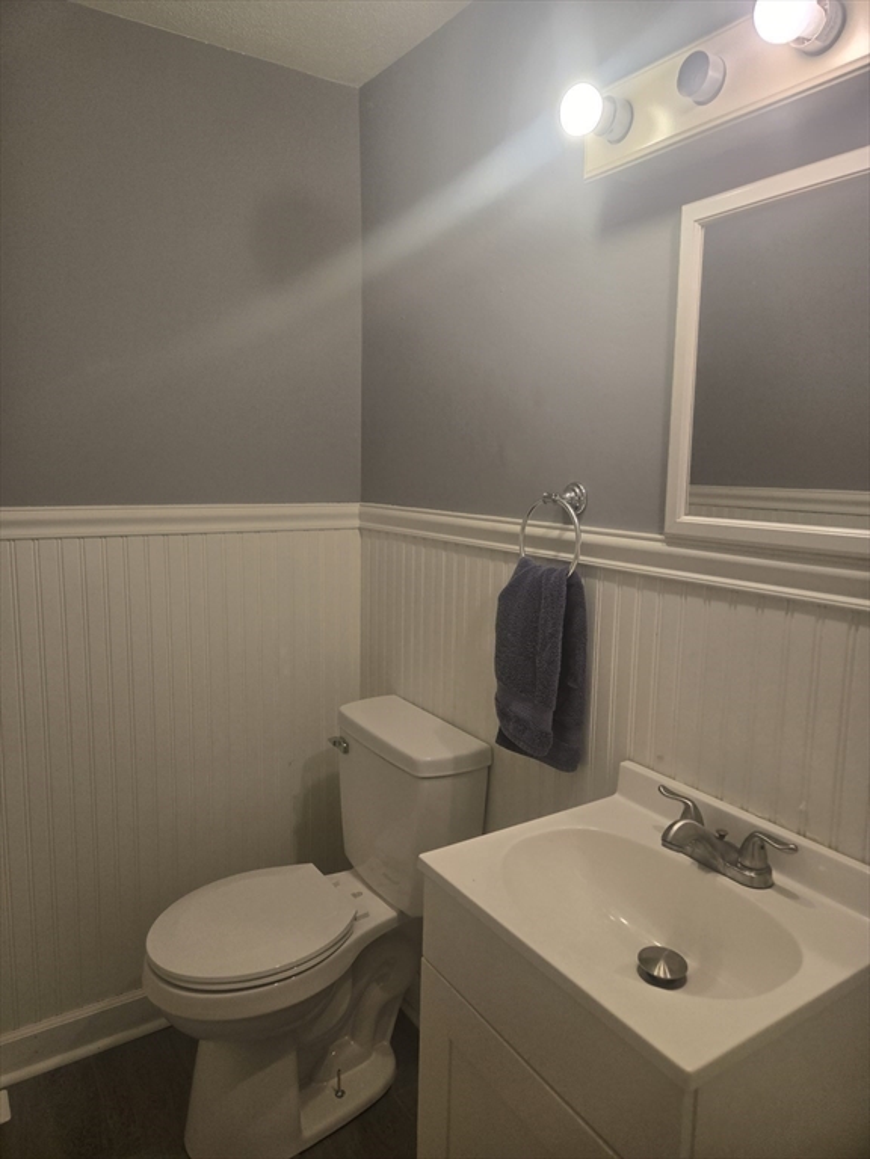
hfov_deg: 58.9
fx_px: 771
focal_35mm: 23
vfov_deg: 73.9
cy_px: 580
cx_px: 435
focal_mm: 5.4
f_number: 1.8
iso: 80
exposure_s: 1/120
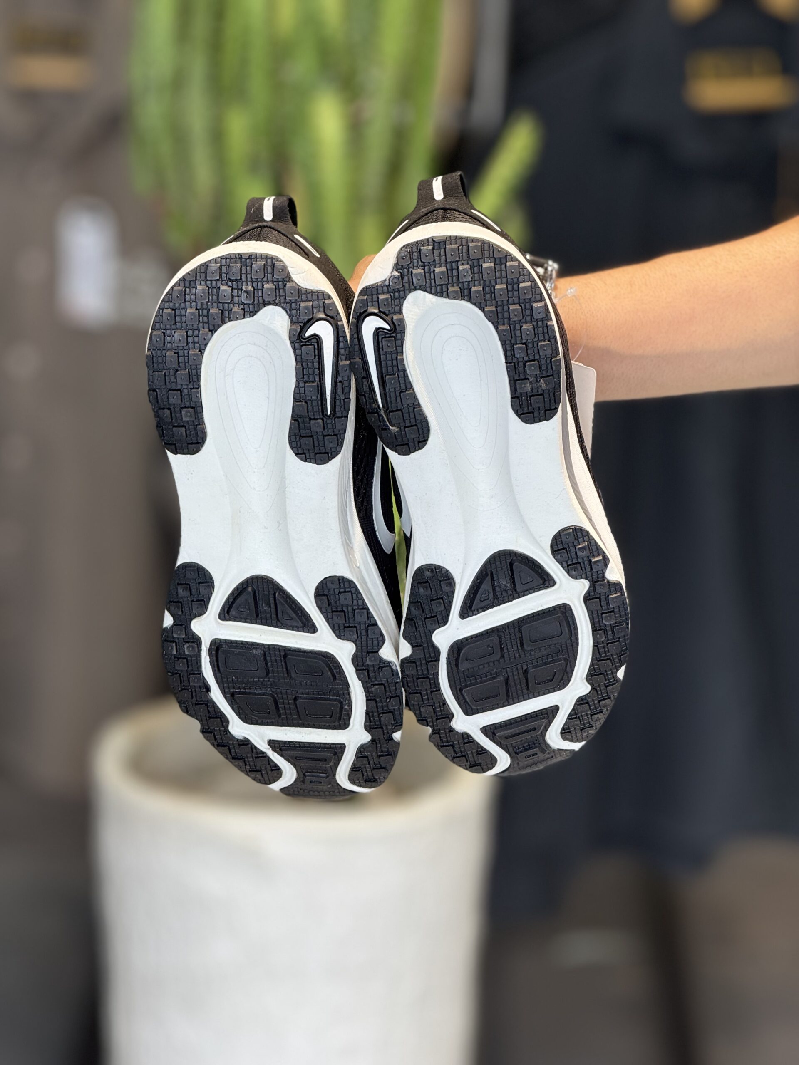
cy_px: 532
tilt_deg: -14.2
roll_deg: -1.1
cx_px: 400
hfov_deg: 12.3
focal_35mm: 120
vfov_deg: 16.4
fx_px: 3693
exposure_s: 1/100
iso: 80
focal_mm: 15.66
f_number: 2.8
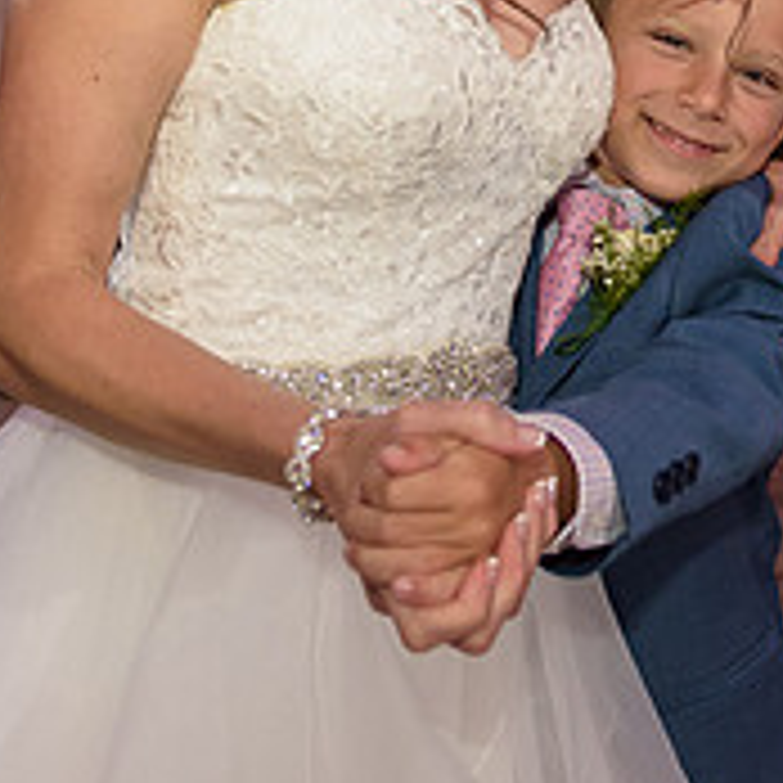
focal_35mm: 68
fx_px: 1740
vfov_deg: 24.5
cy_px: 56
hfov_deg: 24.8
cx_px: 662
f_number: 3.2
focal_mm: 24
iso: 1600
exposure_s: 1/125
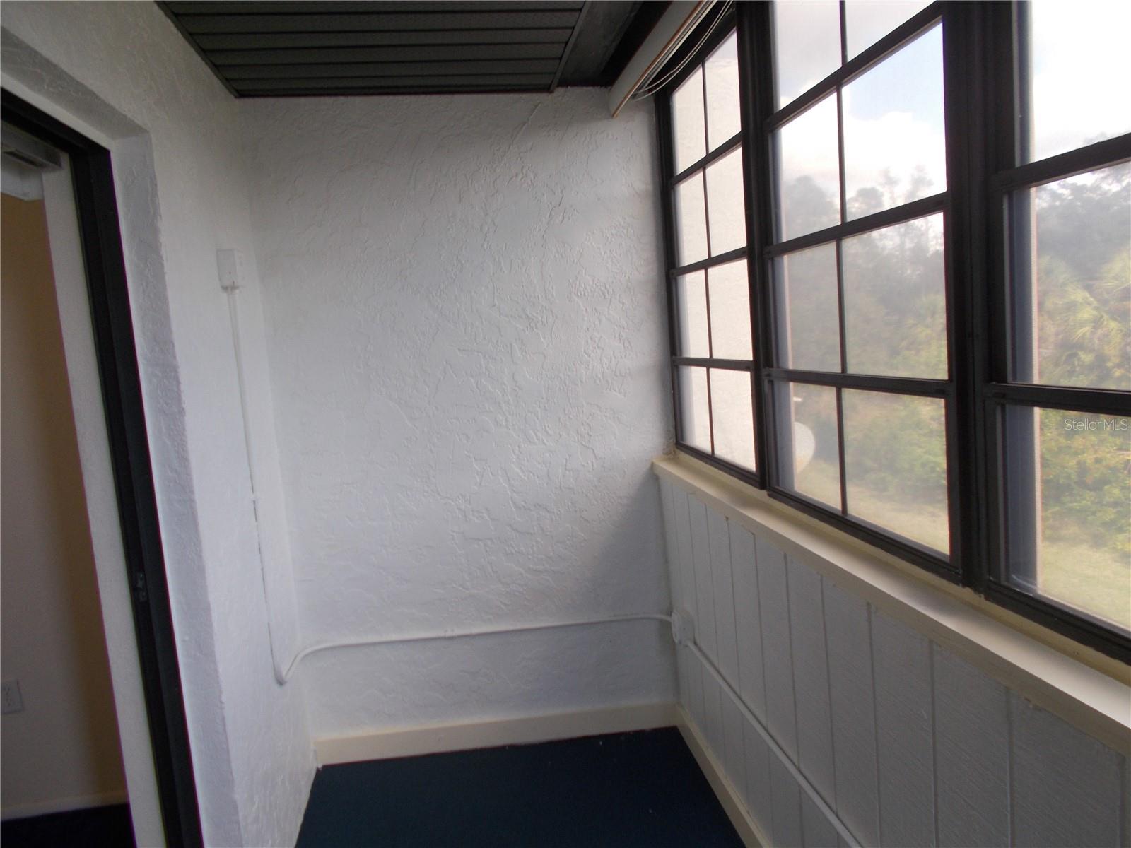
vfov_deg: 53.1
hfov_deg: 67.3
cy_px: 424
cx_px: 566
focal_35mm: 26
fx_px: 849
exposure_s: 1/25
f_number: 3.2
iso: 80
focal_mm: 4.6
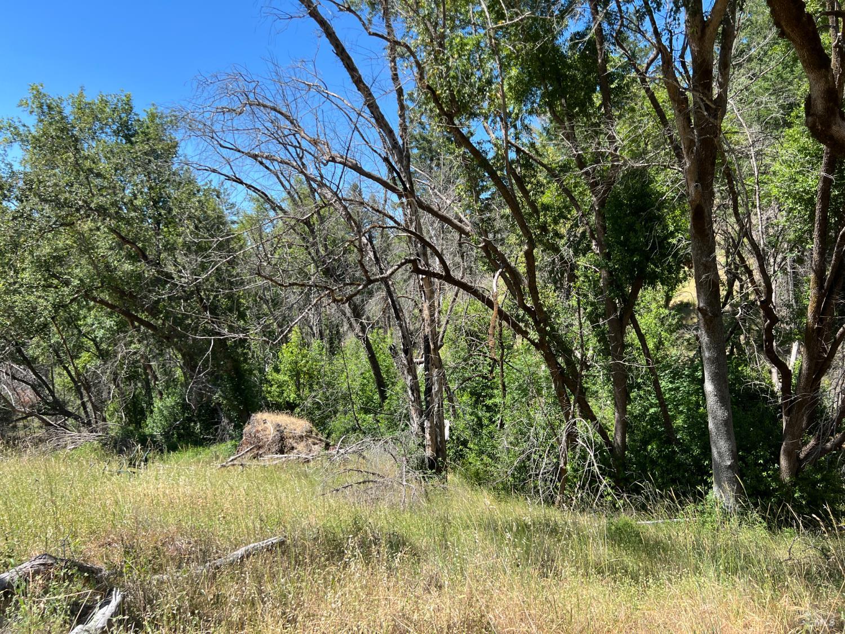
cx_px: 422
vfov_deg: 53.1
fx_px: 635
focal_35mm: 26
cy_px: 317
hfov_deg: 67.3
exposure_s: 1/1377
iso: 50
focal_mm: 5.7
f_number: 1.5
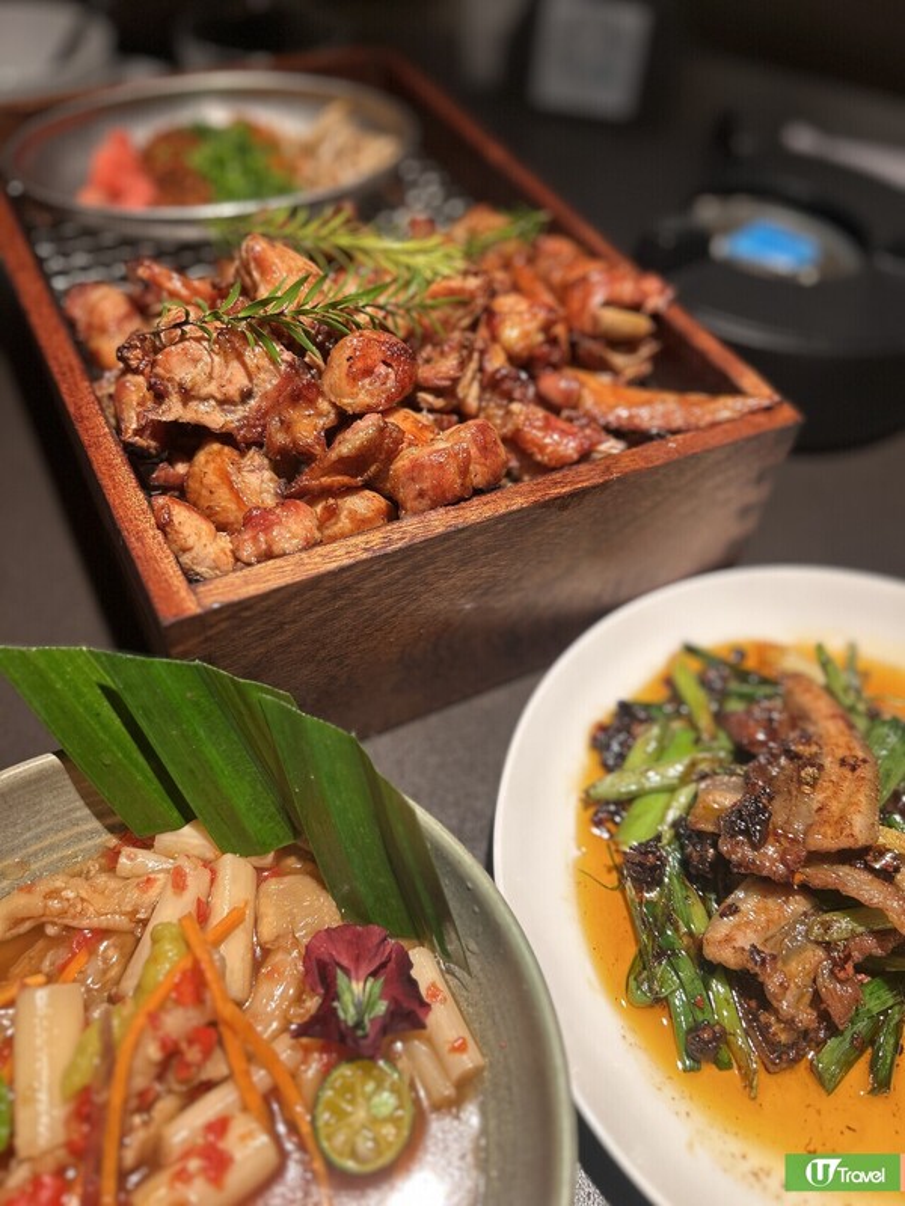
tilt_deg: -50.4
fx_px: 906
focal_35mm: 26
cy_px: 603
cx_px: 452
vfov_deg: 67.3
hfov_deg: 53.1
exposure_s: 1/100
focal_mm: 5.7
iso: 100
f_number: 1.5
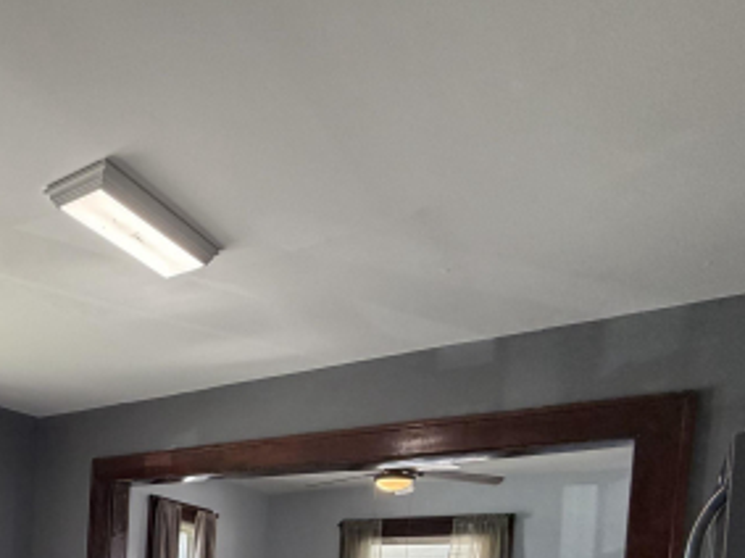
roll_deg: -1.5
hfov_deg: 46.5
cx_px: 4
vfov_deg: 35.6
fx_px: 710
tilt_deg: -3.2
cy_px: 637
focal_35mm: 33
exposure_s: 1/120
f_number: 2.2
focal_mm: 2.22
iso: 200
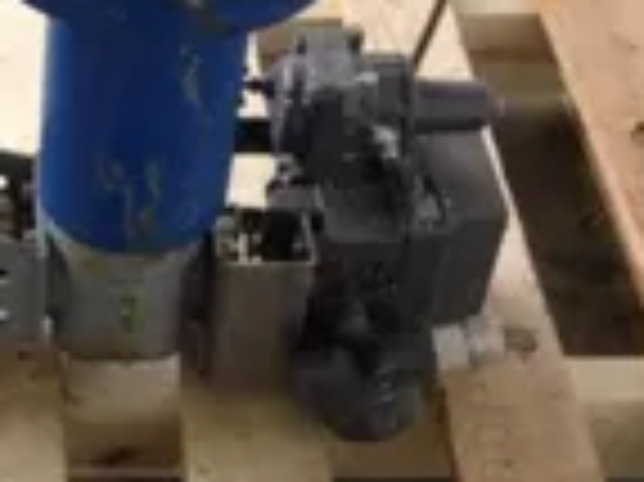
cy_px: 270
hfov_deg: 19.4
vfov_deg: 15.1
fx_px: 1822
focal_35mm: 98
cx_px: -18
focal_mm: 4.28
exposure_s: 1/20
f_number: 2.4
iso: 200
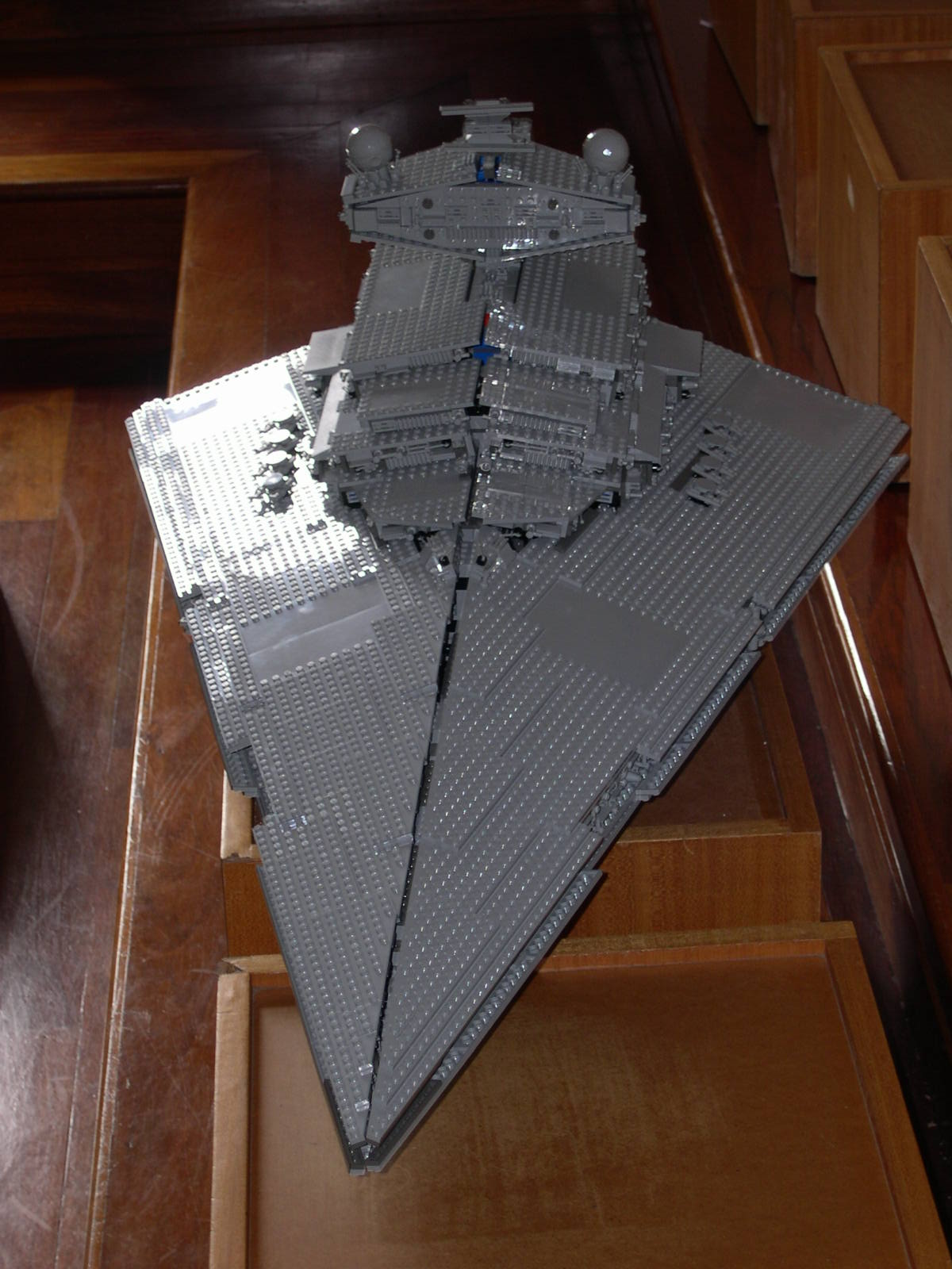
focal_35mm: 87
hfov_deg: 17.0
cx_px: 476
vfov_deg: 22.5
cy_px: 634
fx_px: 3190
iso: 100
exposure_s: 1/30
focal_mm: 18.4
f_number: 4.4
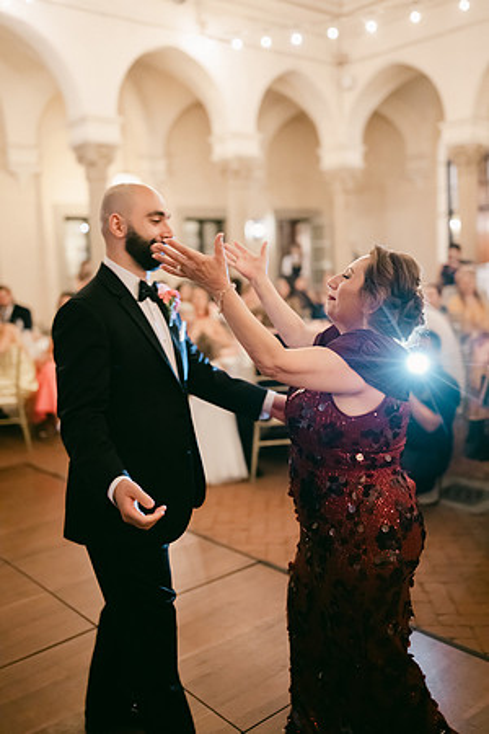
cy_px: 367
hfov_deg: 37.9
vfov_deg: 54.4
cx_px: 244
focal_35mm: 35
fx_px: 713
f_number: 1.4
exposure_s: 1/125
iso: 6400
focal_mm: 35
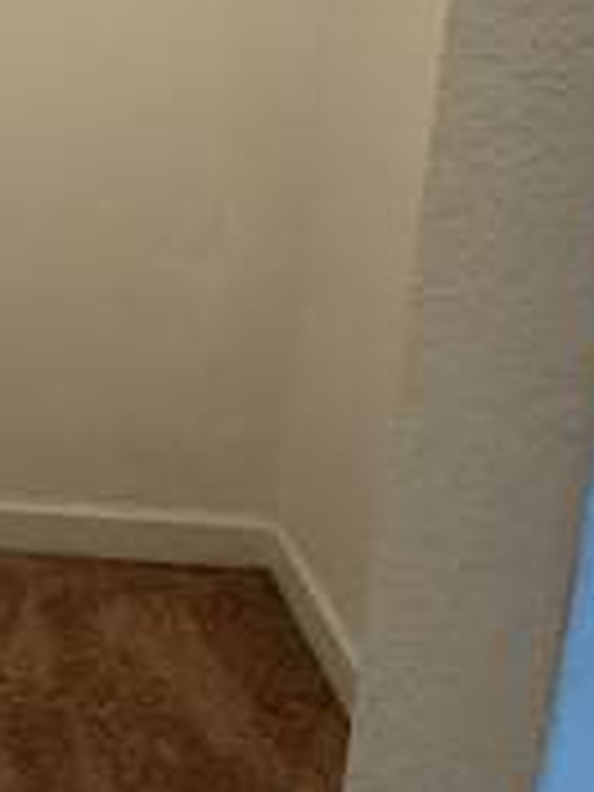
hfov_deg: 23.1
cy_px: -18
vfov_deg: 33.9
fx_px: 1167
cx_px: -297
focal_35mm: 51
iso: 250
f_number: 2.2
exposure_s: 1/60
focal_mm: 2.22
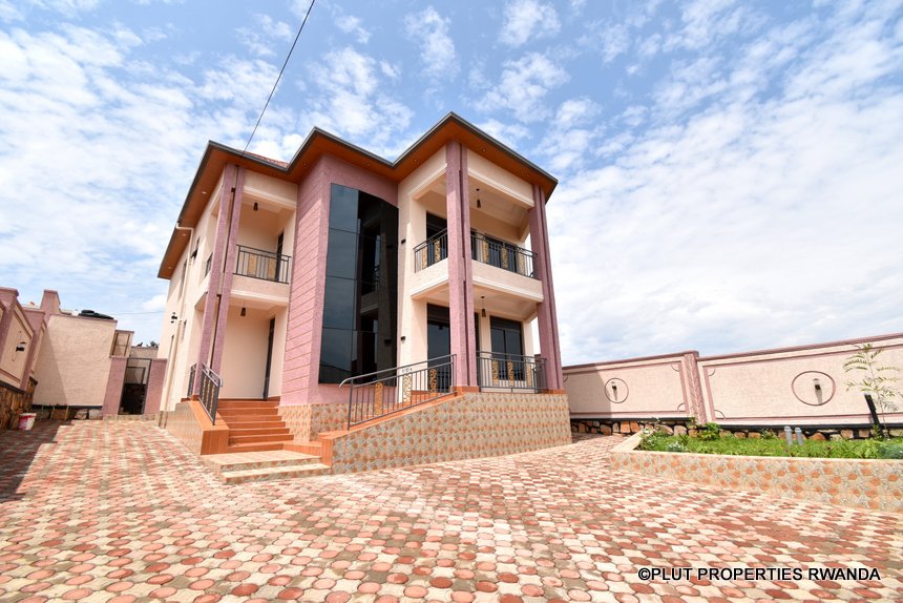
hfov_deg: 100.4
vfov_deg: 77.4
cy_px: 302
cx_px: 452
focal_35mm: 15
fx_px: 376
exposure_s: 1/250
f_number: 8
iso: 100
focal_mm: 10
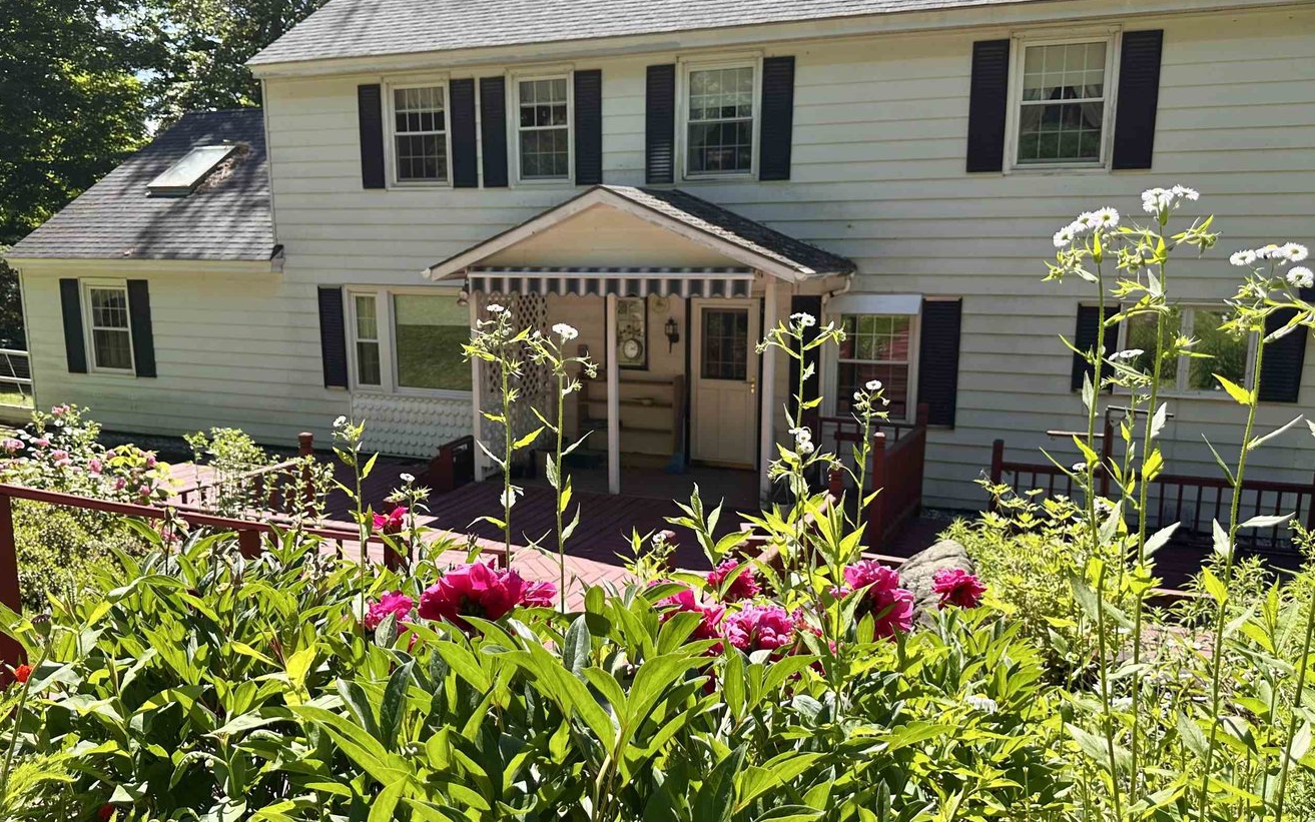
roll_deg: -0.2
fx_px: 1111
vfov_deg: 40.5
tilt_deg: -10.9
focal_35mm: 31
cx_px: 623
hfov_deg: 61.2
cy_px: 460
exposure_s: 1/1639
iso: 80
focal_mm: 6.86
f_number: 1.78
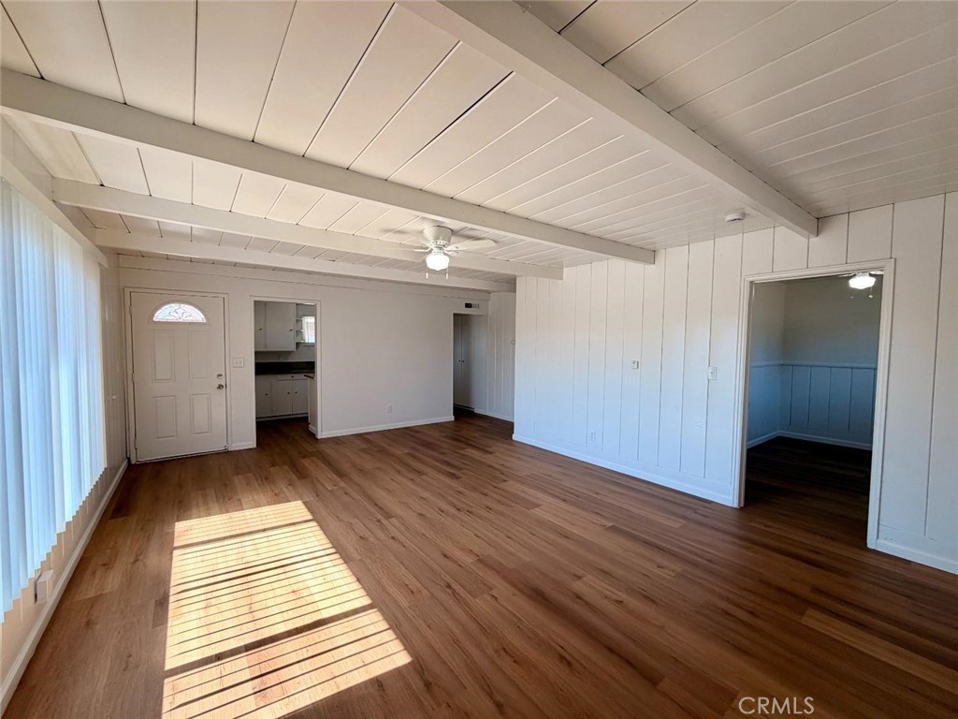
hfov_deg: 102.1
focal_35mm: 14
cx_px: 479
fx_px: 387
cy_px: 360
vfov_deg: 85.7
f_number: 2.2
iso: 50
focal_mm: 2.22
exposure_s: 1/120
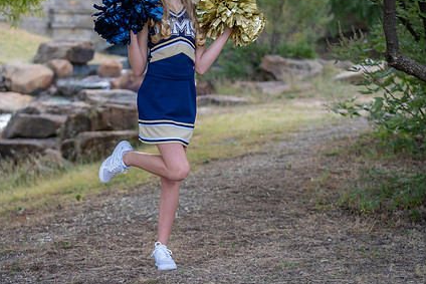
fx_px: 1172
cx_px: 157
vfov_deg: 13.8
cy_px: 99
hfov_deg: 20.6
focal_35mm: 99
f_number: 2.8
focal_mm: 70
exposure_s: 1/320
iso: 160
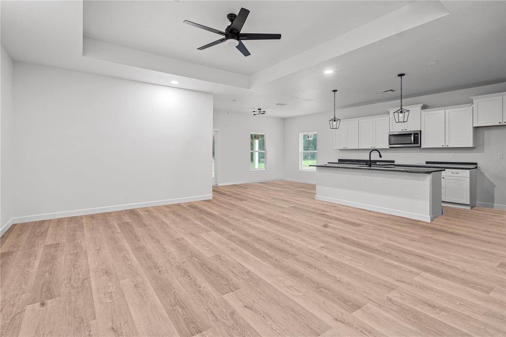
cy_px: 168
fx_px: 225
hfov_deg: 96.7
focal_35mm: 16
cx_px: 253
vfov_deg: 73.7
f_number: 4.5
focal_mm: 16
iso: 250
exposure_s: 1/4
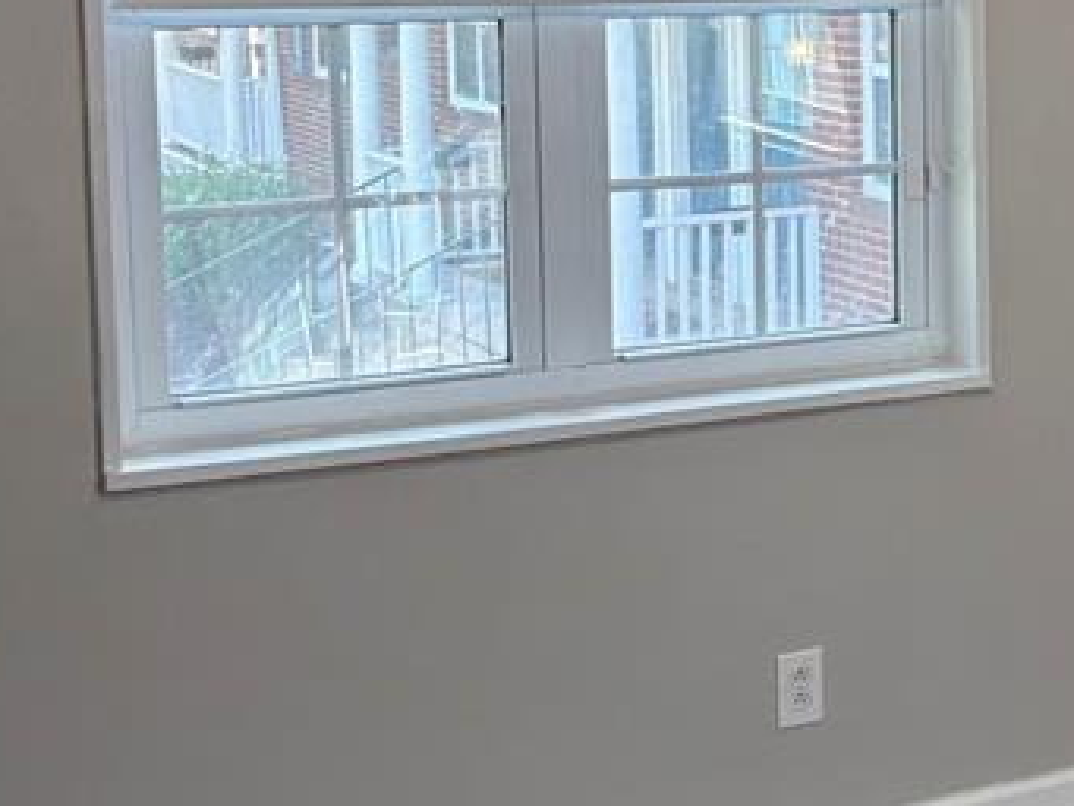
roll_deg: +1.1
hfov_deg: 23.3
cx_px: 1216
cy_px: 126
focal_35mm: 78
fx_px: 2421
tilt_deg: -4.7
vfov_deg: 18.7
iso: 80
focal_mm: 5.96
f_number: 1.6
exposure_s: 1/120
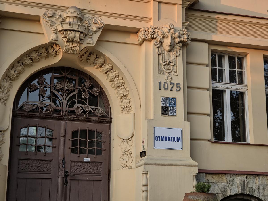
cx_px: 134
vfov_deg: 21.3
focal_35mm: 69
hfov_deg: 28.2
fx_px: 534
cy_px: 100
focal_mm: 7
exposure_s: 1/116
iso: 25
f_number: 2.4
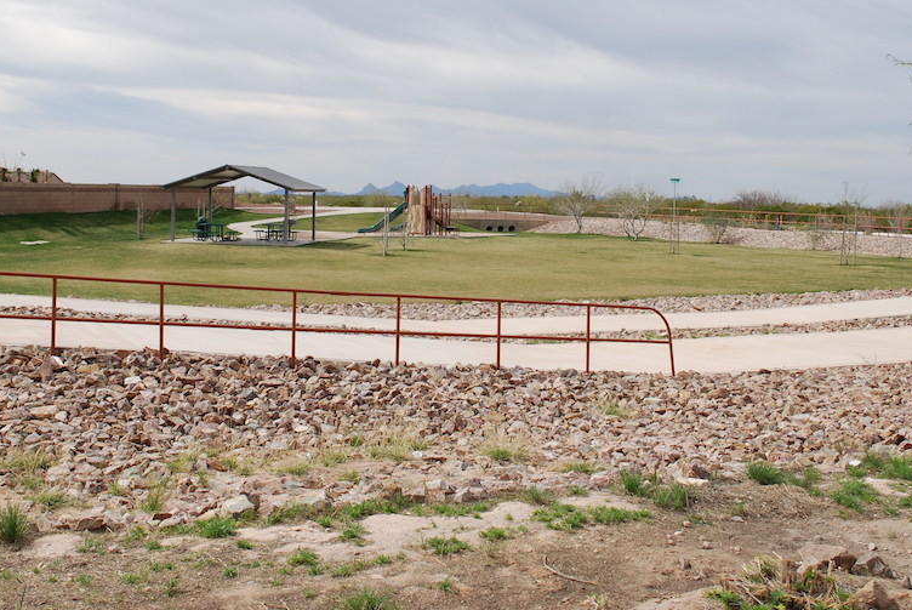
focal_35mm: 49
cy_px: 201
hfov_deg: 40.3
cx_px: 422
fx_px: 1243
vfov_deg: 27.4
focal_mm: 24
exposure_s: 1/250
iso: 100
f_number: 9
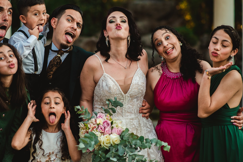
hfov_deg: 18.4
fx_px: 750
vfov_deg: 12.4
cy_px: 95
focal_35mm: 111
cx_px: 104
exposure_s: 1/800
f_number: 2.5
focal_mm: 85
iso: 100
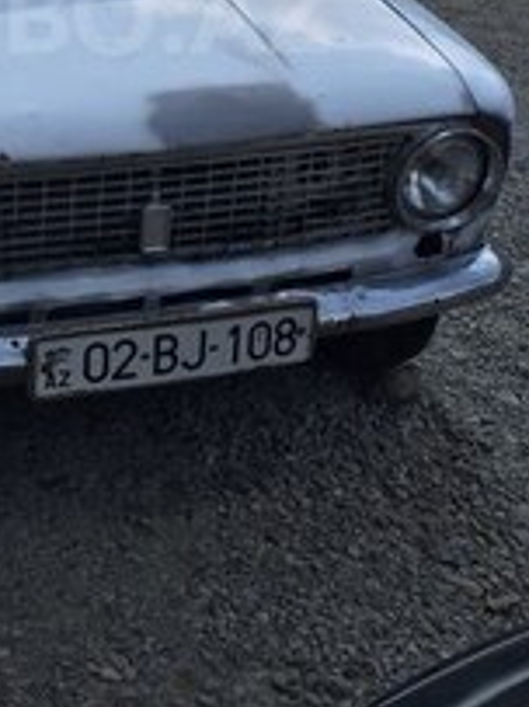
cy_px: 14
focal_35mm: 71
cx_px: 63
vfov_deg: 26.1
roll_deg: -2.0
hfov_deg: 20.3
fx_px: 1448
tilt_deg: -14.1
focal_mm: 4.15
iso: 32
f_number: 2.2
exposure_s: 1/1647
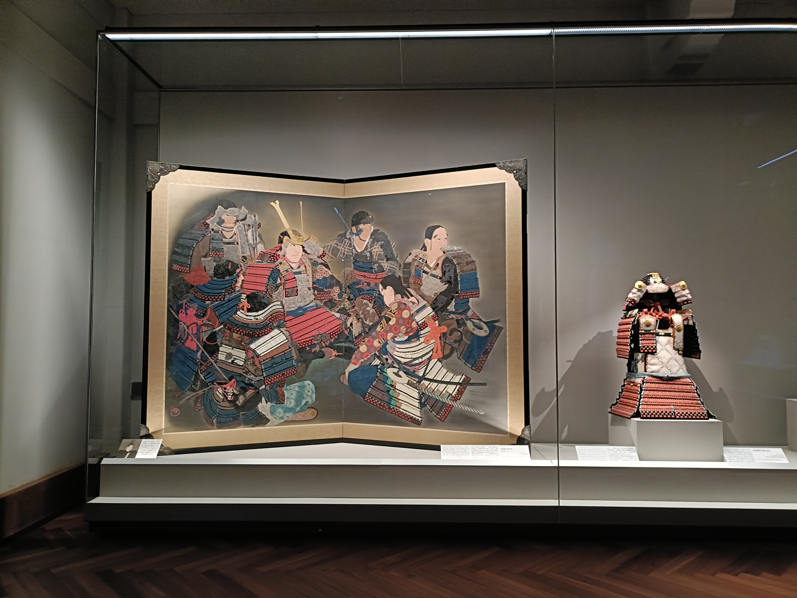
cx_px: 398
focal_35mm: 25
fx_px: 576
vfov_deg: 54.9
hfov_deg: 69.4
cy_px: 299
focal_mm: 4.7
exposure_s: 1/25
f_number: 1.7
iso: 2000
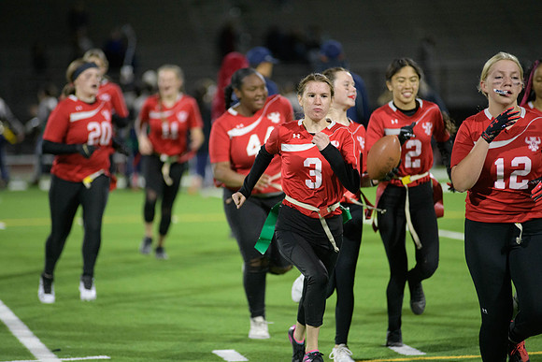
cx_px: 271
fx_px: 3012
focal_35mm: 200
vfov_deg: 6.9
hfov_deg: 10.3
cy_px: 181
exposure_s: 1/640
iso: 4500
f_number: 2.8
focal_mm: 200
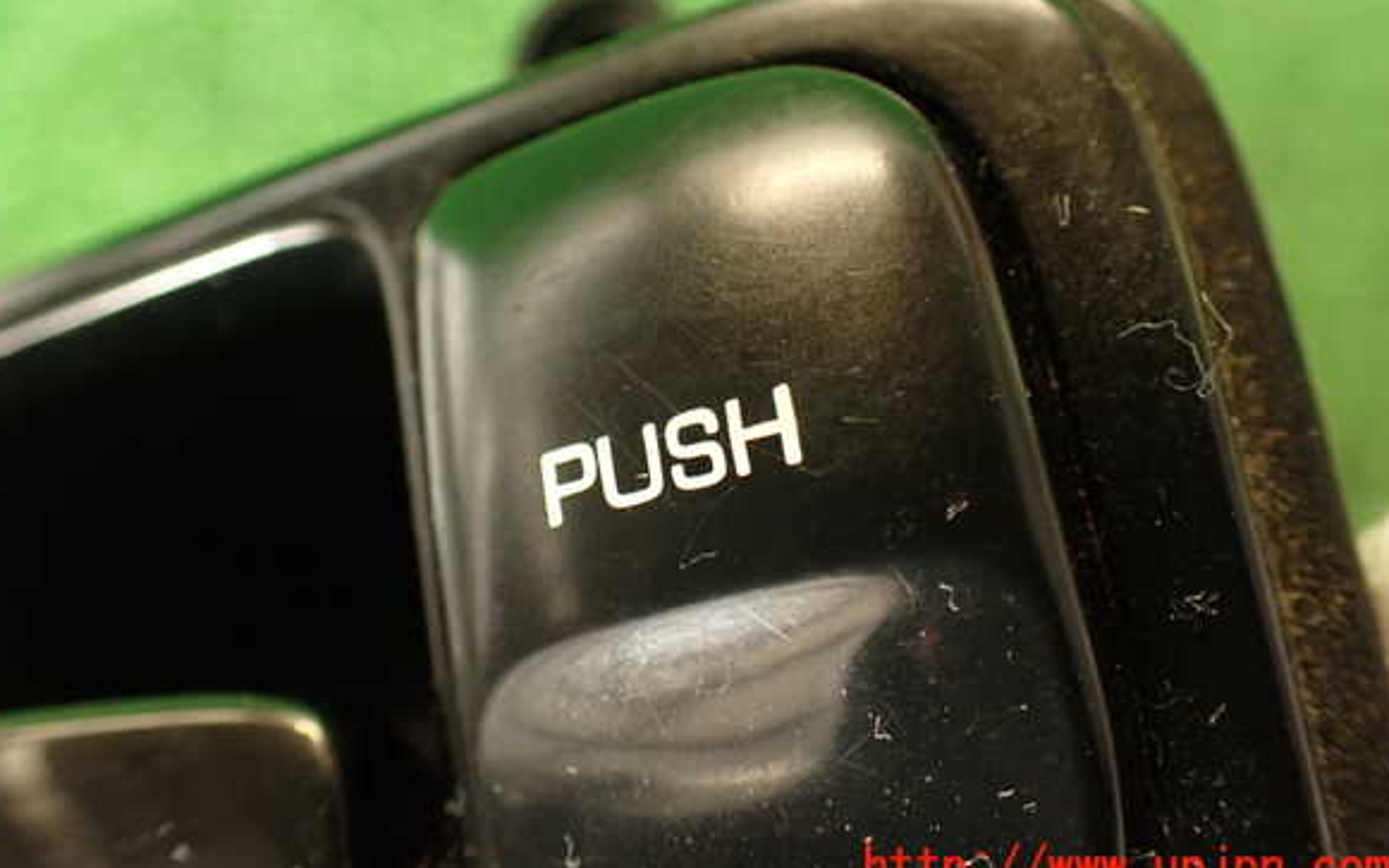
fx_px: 1325
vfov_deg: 36.2
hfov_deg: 55.3
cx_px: 686
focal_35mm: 35
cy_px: 361
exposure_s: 1/30
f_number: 2.4
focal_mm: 5.79
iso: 250
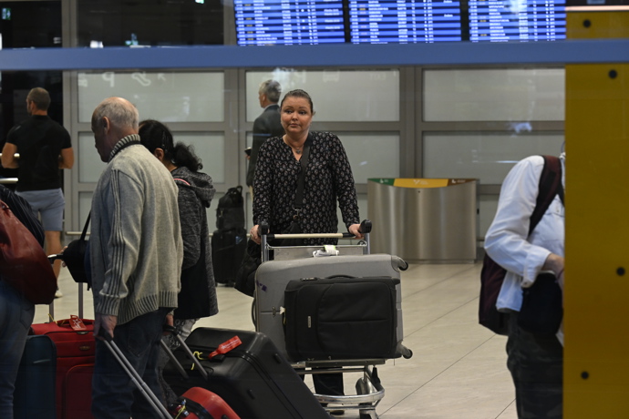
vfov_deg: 13.0
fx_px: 1834
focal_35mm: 105
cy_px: 210
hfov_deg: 19.5
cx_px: 314
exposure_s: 1/125
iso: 2500
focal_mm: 105
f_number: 5.6
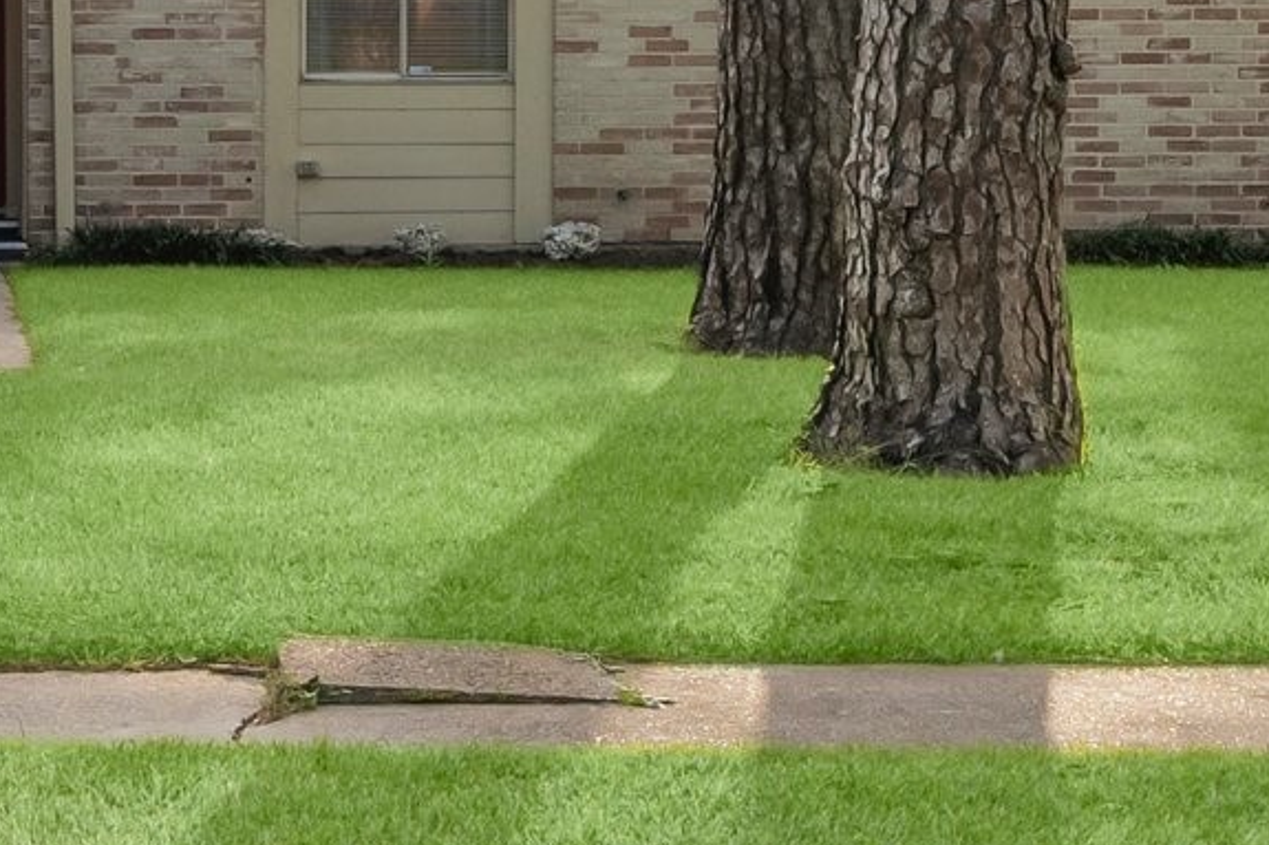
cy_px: 87
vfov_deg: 11.9
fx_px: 4017
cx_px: -190
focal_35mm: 114
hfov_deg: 17.3
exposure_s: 1/160
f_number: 8
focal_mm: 21.8
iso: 800
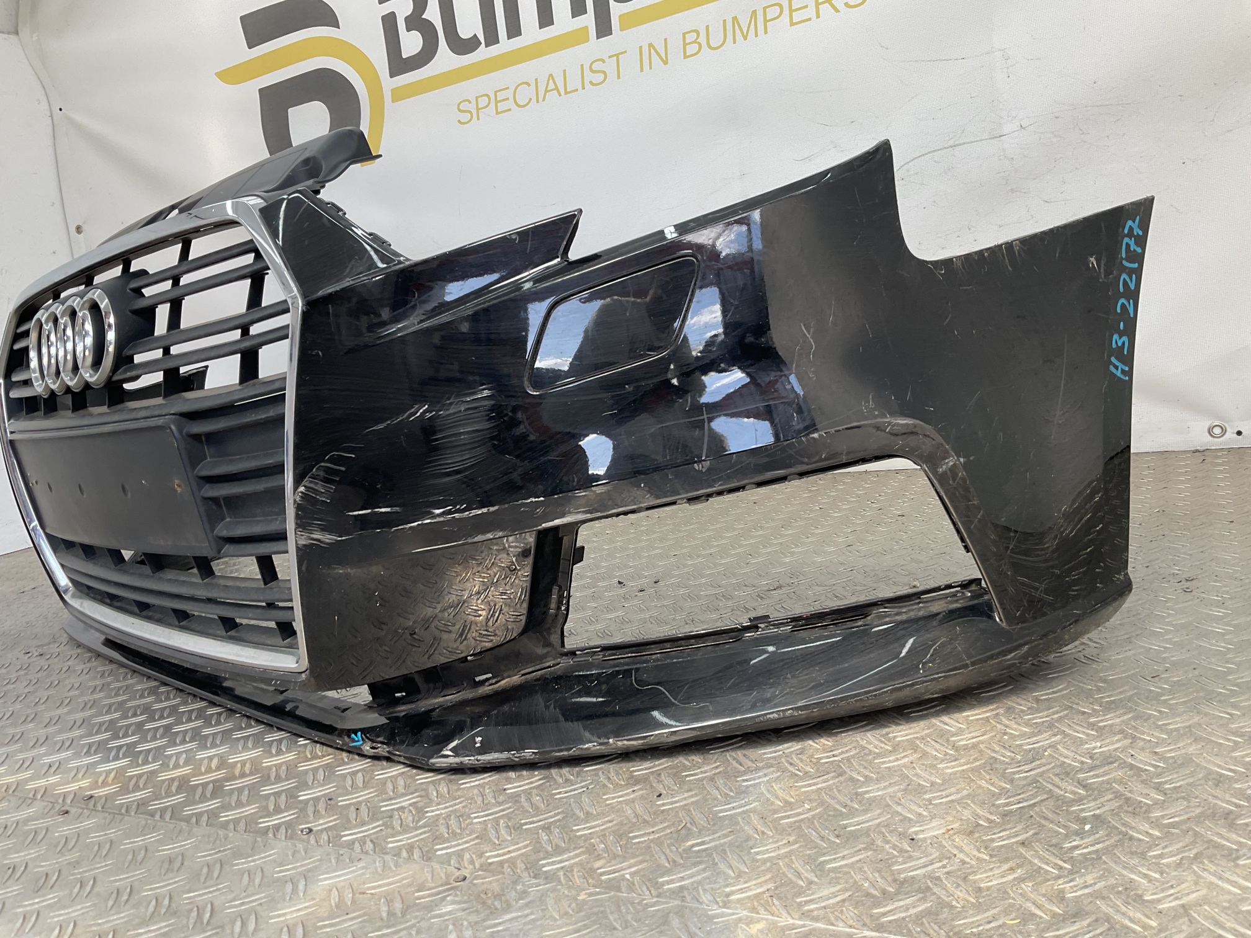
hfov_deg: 61.7
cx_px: 626
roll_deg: +8.8
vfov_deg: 48.2
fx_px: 1048
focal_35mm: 29
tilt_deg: -11.3
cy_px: 469
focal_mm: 3
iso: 16
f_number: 1.8
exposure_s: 1/117
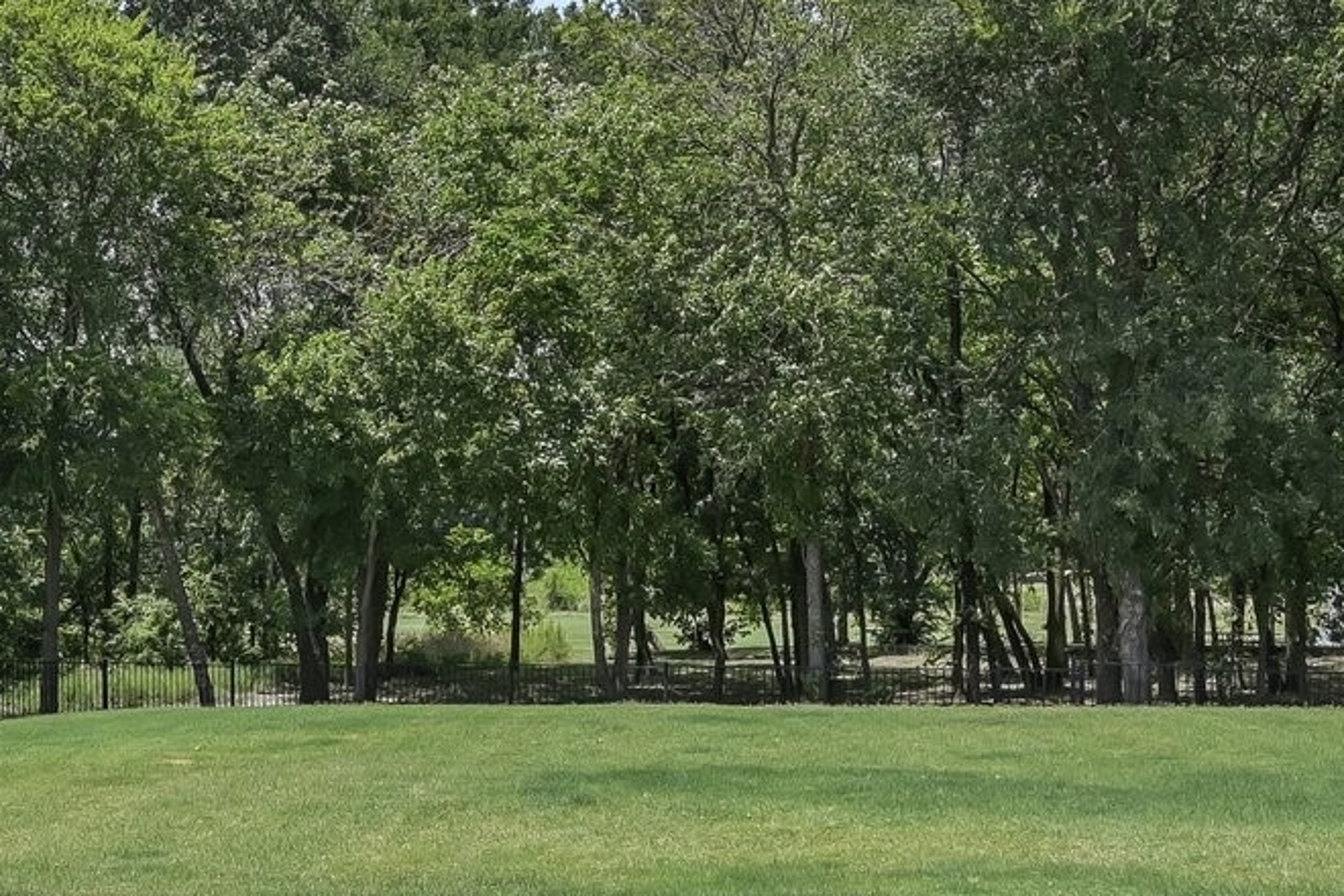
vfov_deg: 22.9
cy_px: 557
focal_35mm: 59
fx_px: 2202
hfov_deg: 33.0
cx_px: 265
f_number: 8
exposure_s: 1/640
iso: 400
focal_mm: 19
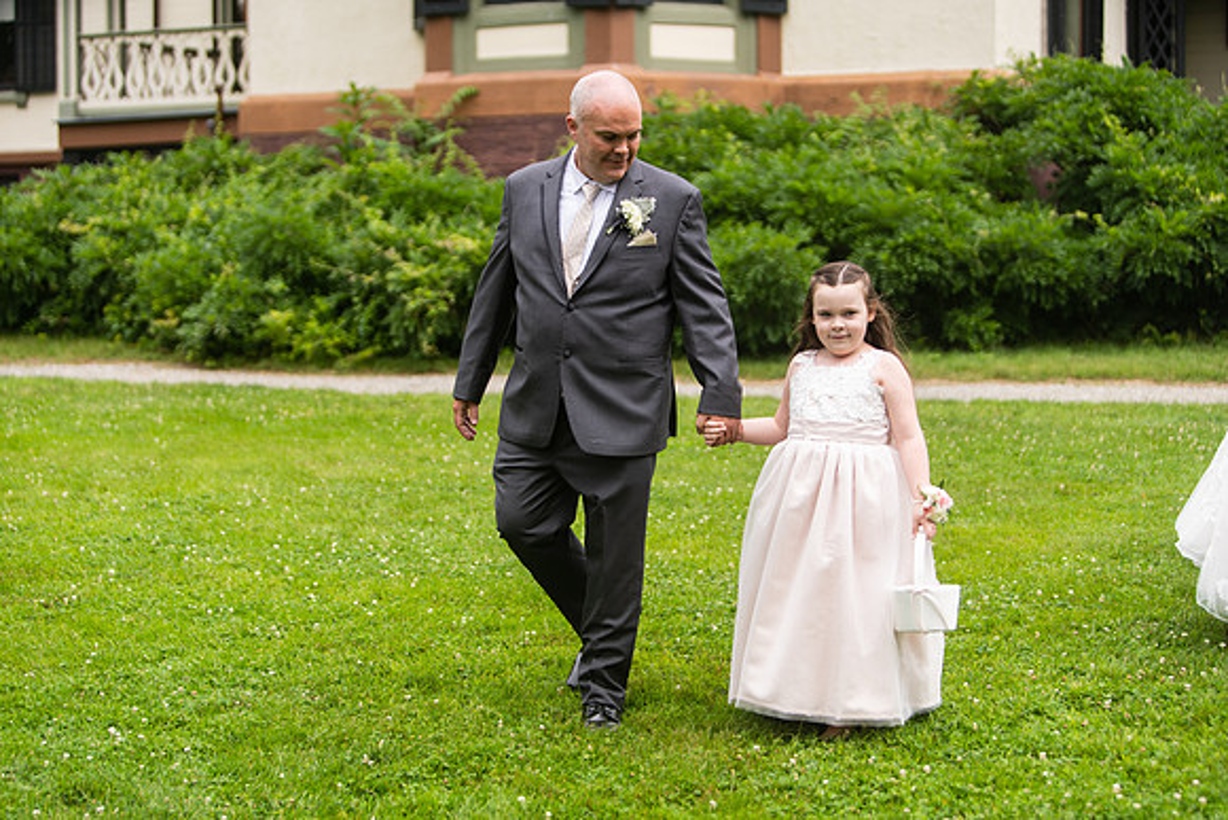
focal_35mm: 70
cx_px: 614
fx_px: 2388
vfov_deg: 19.5
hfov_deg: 28.8
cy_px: 410
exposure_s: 1/1250
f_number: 2.8
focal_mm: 70
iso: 200
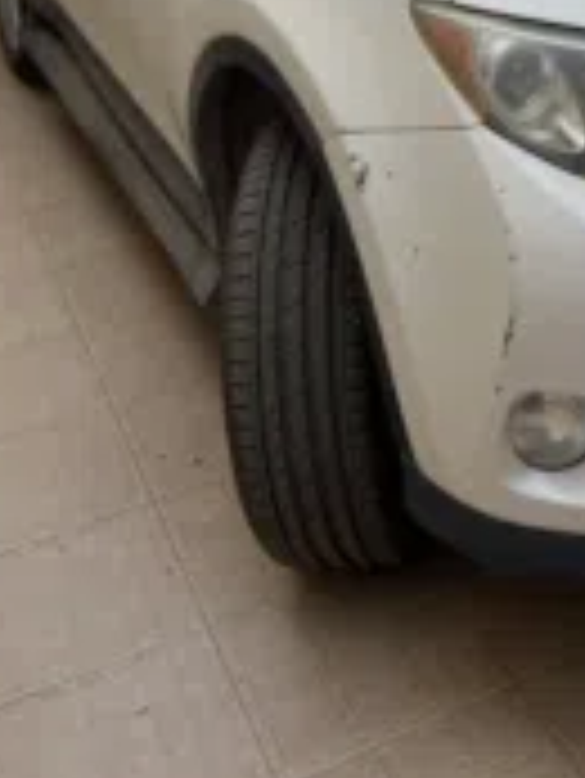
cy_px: -54
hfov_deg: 23.3
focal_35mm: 60
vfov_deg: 29.4
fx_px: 1350
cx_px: 608
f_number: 1.5
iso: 50
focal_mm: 5.7
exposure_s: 1/497
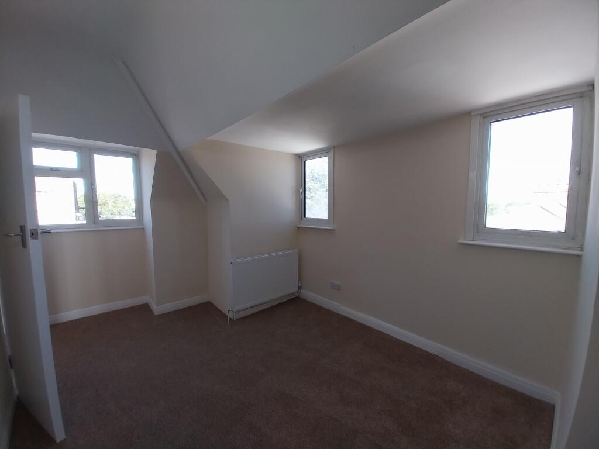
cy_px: 224
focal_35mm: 13
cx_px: 300
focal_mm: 1.13
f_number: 2.2
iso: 64
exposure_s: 1/125
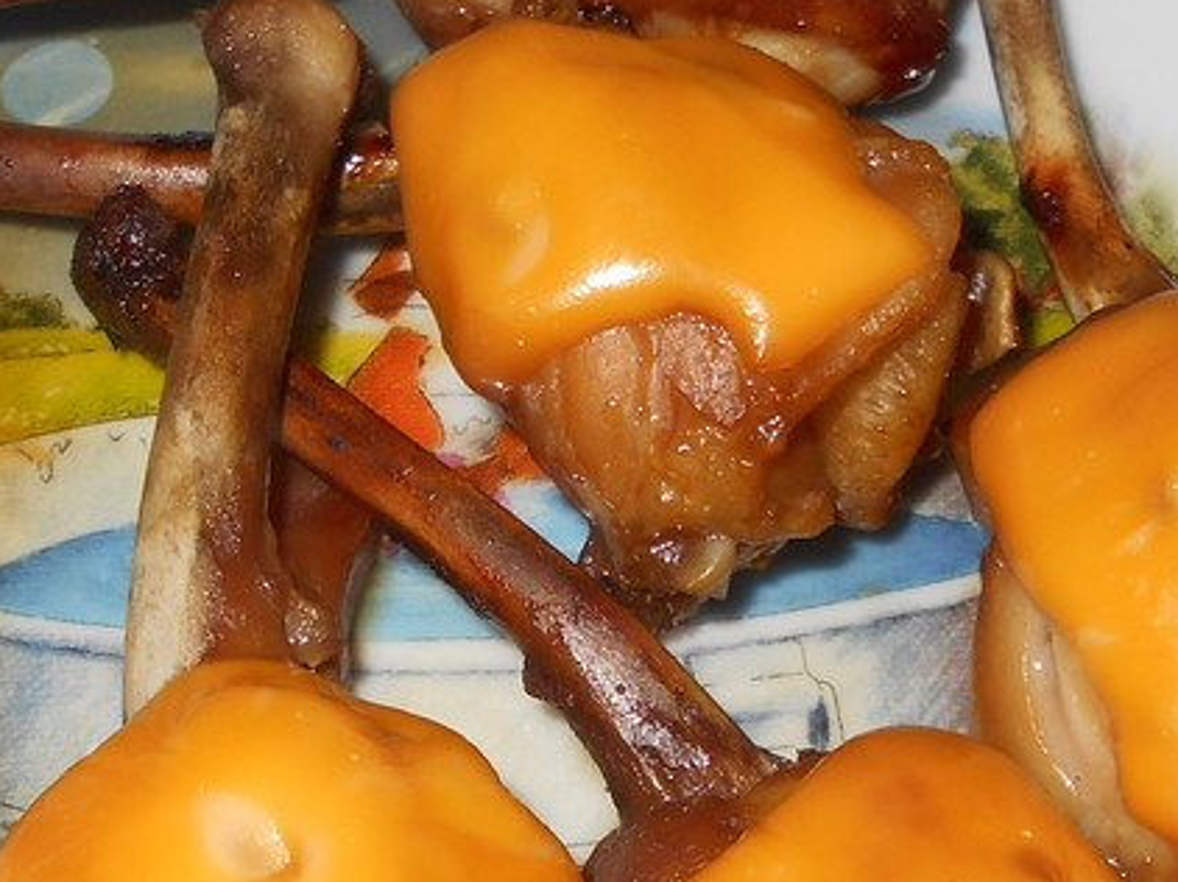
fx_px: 2517
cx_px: 511
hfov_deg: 26.3
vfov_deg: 19.7
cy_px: 695
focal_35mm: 74
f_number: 8
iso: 80
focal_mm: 4.6
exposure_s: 1/25
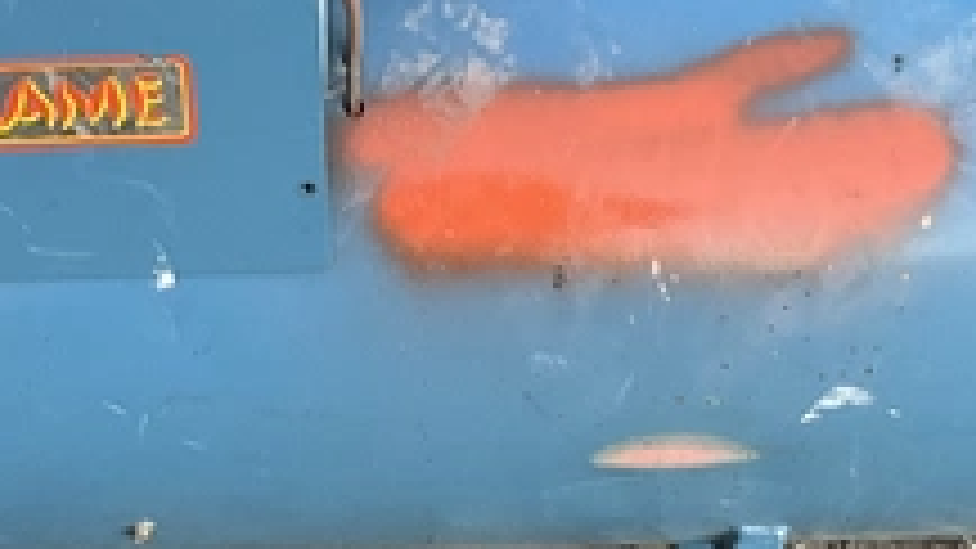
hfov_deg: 19.6
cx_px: 337
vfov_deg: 11.1
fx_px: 2821
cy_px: 151
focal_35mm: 109
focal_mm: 3
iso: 64
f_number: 1.8
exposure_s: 1/110
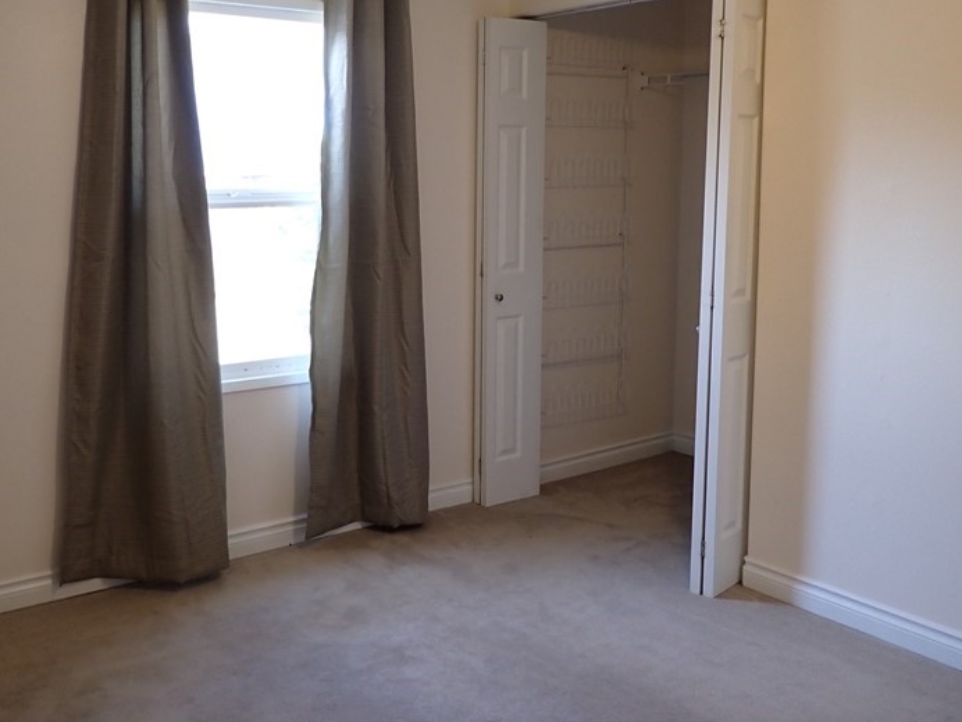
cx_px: 356
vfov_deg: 38.4
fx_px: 1028
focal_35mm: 37
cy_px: 264
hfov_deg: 49.6
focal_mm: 4.5
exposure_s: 1/80
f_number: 2
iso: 200
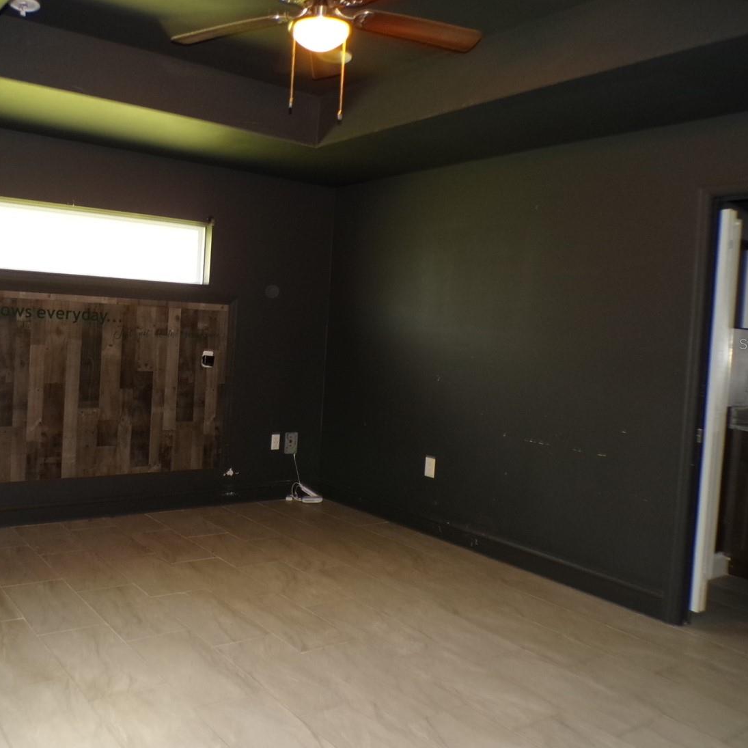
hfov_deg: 51.7
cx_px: 258
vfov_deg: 52.5
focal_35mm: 31
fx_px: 758
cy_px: 344
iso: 209
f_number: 3
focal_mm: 4.3
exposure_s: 1/17
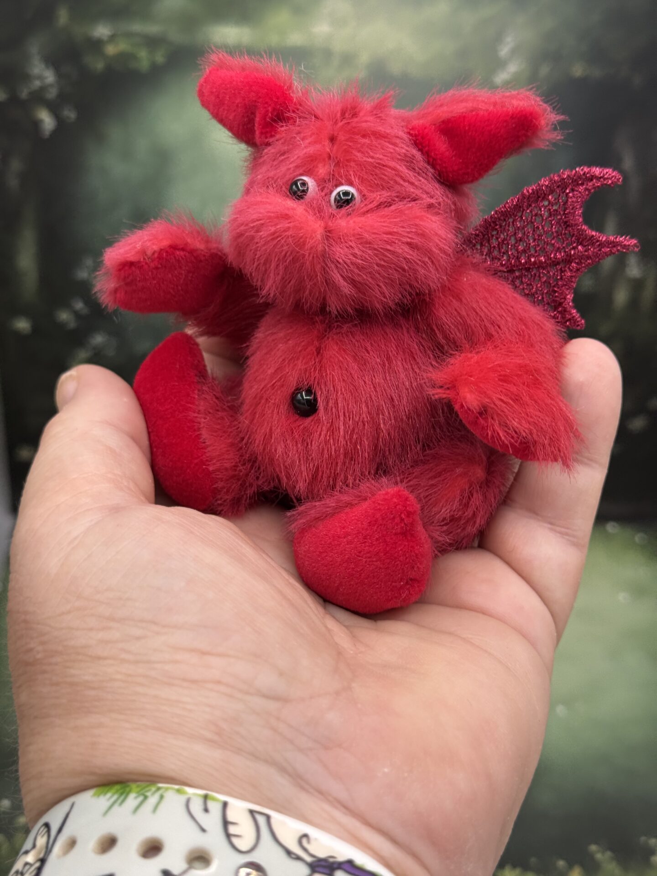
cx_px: 328
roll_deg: +0.1
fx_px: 1215
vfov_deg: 39.7
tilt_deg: -30.7
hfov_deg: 30.3
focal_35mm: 48
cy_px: 438
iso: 50
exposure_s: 1/164
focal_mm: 6.76
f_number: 1.78
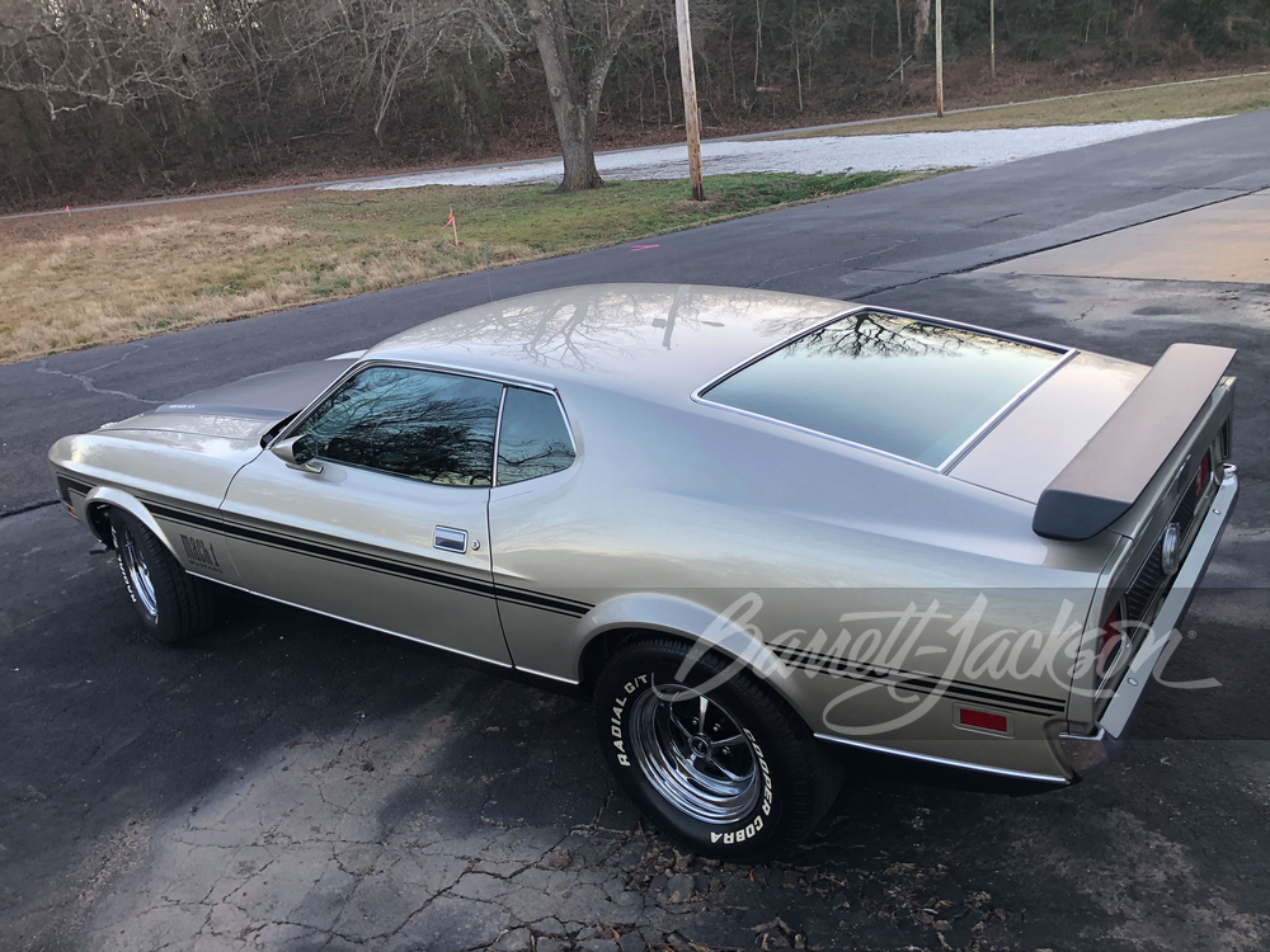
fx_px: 1027
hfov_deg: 63.4
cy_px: 476
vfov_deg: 49.7
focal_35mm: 28
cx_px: 635
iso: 64
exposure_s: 1/120
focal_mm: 3.99
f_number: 1.8
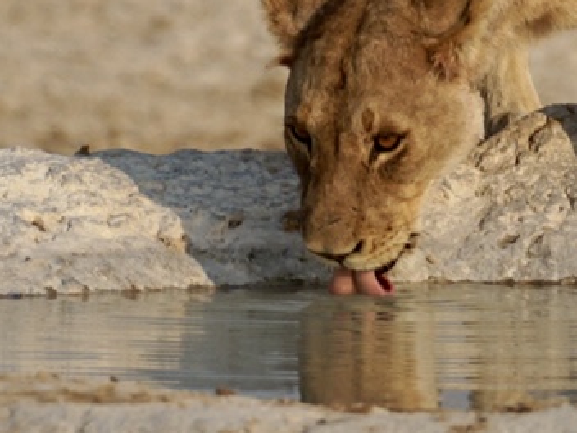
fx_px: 38638
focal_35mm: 2318
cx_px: 295
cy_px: -272
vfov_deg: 0.6
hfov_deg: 0.9
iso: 100
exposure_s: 1/500
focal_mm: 350
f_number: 6.3
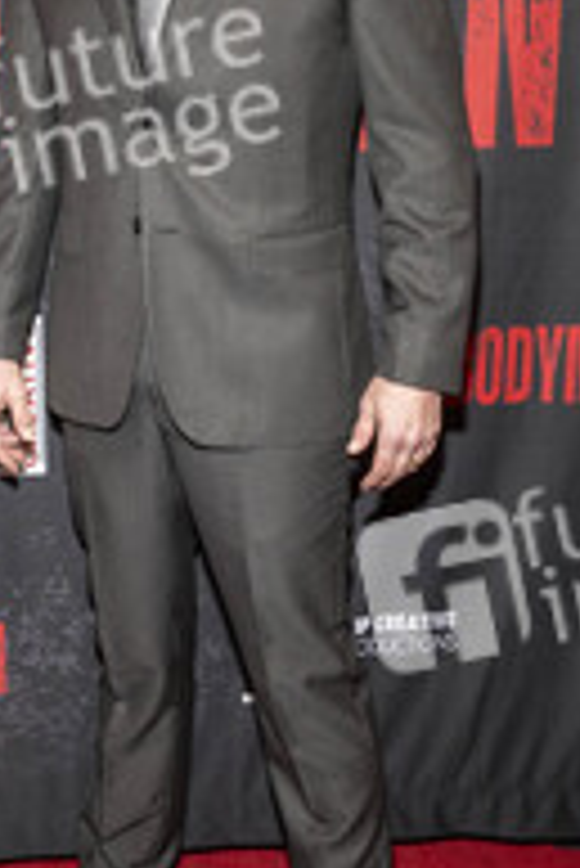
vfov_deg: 33.3
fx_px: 1447
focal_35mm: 60
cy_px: 342
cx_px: 180
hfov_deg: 22.5
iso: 800
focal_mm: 29
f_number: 5.6
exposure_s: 1/200
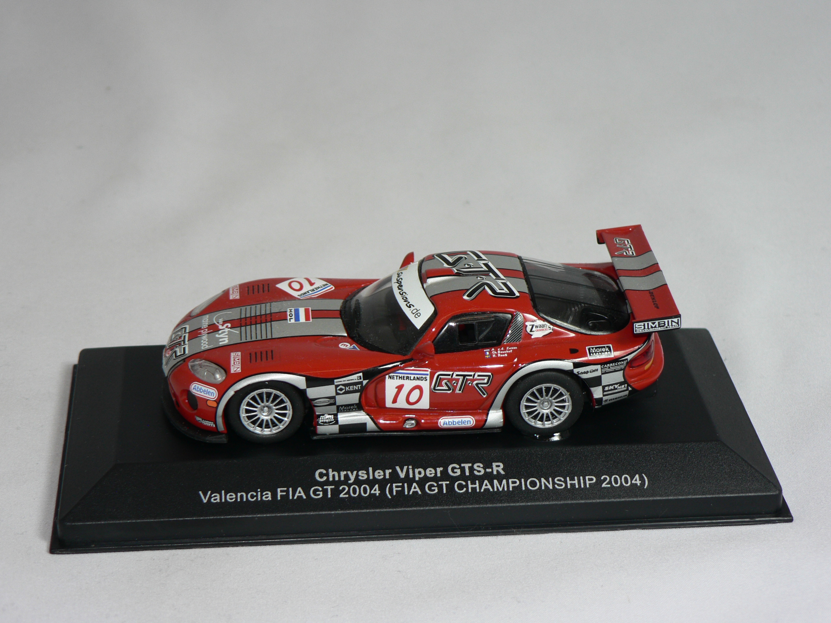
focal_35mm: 84
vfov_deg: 17.6
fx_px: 2017
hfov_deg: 23.3
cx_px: 416
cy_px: 312
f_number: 3.2
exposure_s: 1/60
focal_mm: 14
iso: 80
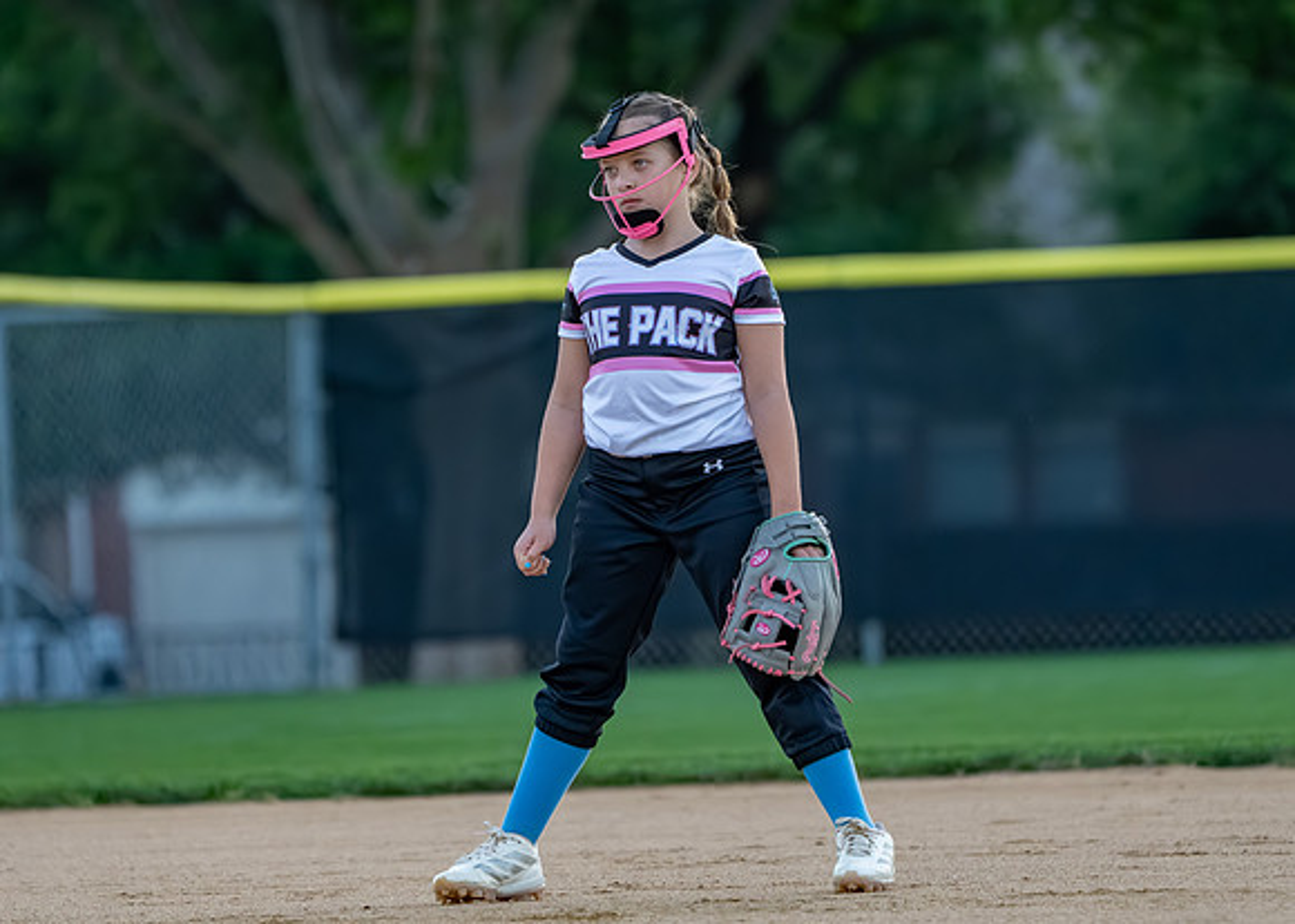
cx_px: 669
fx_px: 16410
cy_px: 434
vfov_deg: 3.2
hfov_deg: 4.5
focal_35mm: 446
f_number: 5.6
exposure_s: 1/1250
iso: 2500
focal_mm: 324
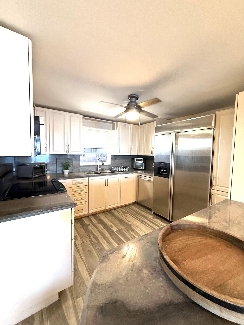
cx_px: 122
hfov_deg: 85.7
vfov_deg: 102.1
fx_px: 132
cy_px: 162
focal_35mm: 14
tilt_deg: -3.0
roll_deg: -2.1
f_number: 2.2
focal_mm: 2.22
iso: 400
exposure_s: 1/120
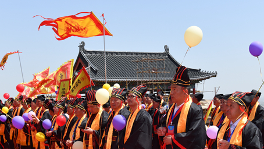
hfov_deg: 35.3
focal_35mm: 59
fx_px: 413
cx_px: 154
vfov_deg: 19.9
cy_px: 141
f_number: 8
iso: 100
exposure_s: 1/250
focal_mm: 32
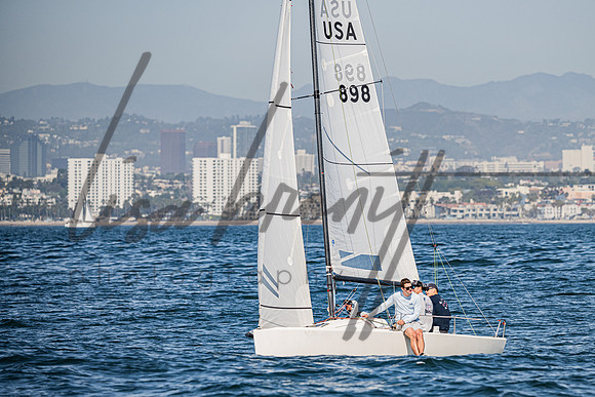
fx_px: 4899
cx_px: 382
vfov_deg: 4.6
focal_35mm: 296
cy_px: 260
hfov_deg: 6.9
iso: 320
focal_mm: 220
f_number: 5.6
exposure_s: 1/2500
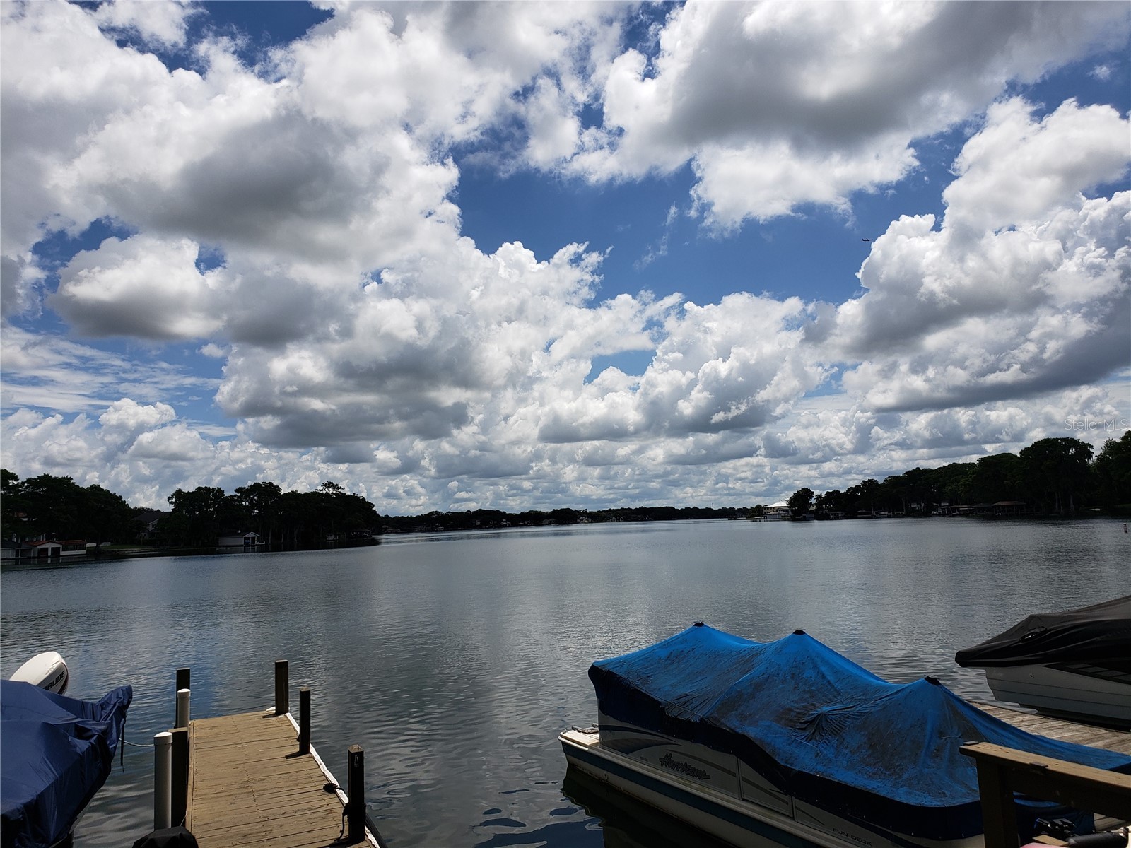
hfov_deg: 67.3
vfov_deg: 53.1
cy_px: 424
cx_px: 566
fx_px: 849
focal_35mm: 26
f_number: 2.4
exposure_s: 1/3664
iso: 50
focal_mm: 4.3
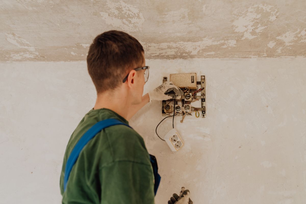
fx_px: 204
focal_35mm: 24
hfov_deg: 73.7
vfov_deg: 53.2
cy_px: 102
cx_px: 153
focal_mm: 24
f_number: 2.8
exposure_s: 1/125
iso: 400
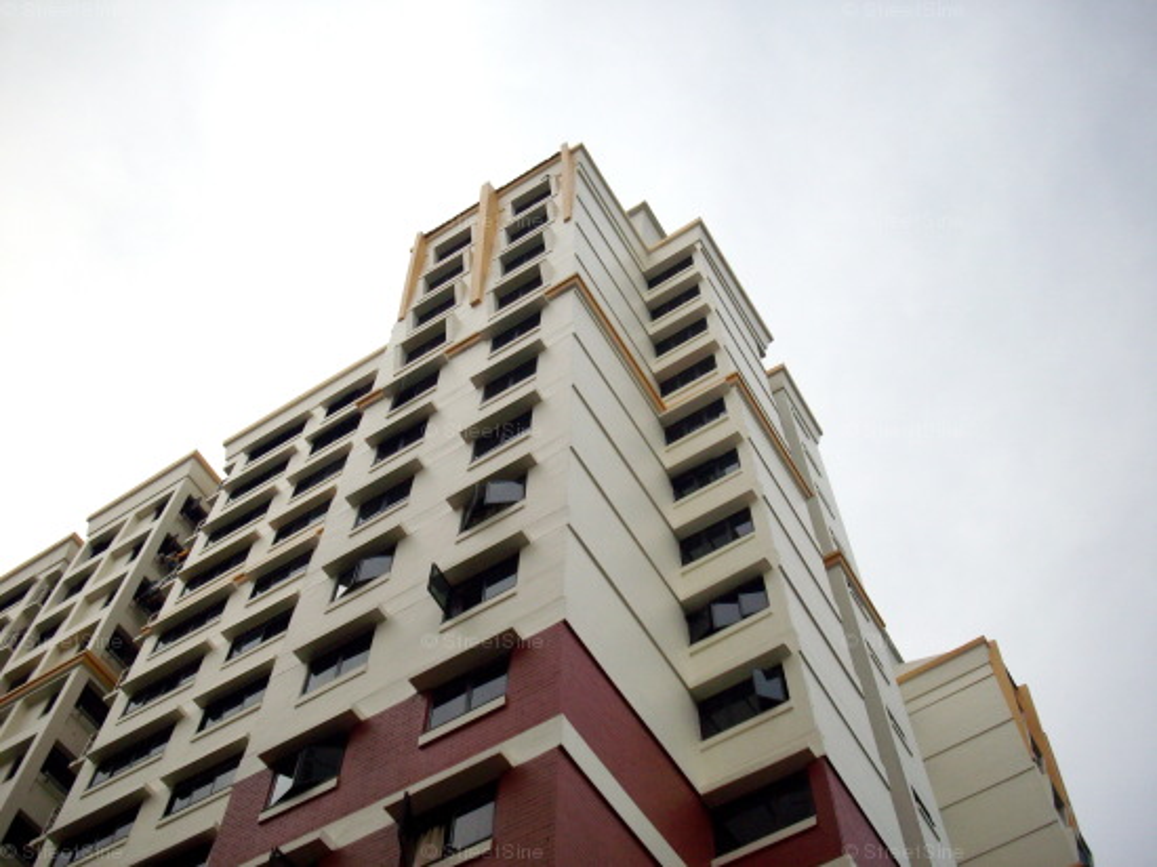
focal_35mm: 37
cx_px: 578
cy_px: 434
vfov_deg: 38.6
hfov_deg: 50.2
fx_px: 1236
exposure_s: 1/640
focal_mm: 6.2
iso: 80
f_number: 5.6
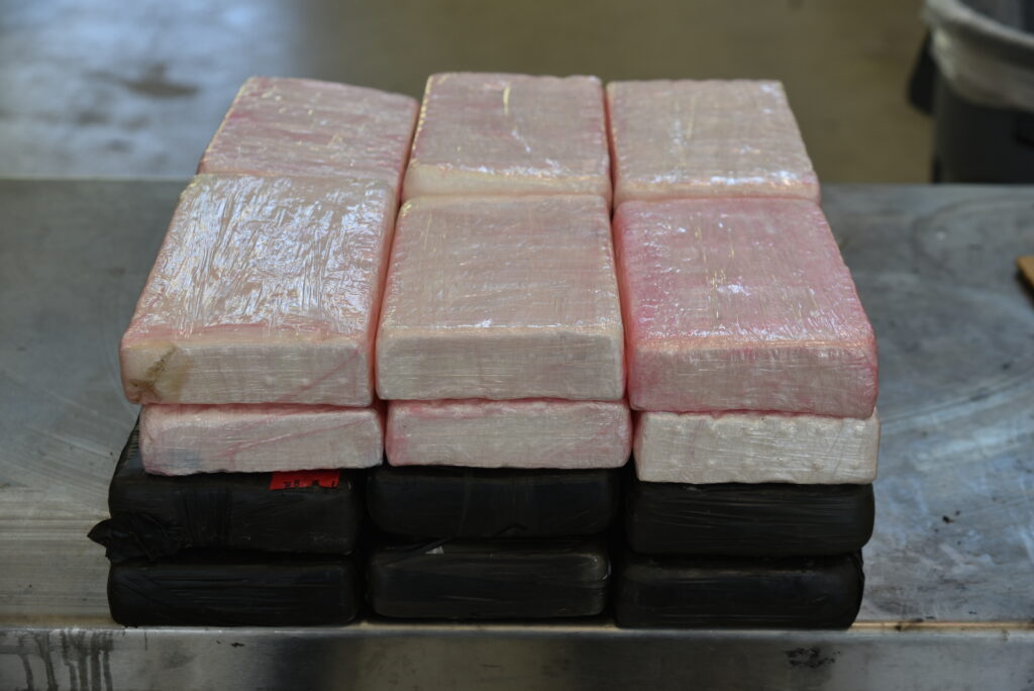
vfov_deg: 20.9
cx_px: 517
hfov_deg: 30.9
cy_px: 346
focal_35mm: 65
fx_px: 1868
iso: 400
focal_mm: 65
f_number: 5
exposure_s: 1/100
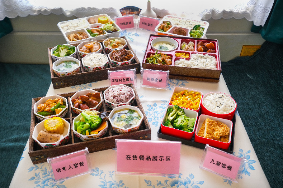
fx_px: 259
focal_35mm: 33
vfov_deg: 40.0
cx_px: 142
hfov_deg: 57.2
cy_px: 94
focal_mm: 21.9
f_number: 4
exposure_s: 1/320
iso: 1000
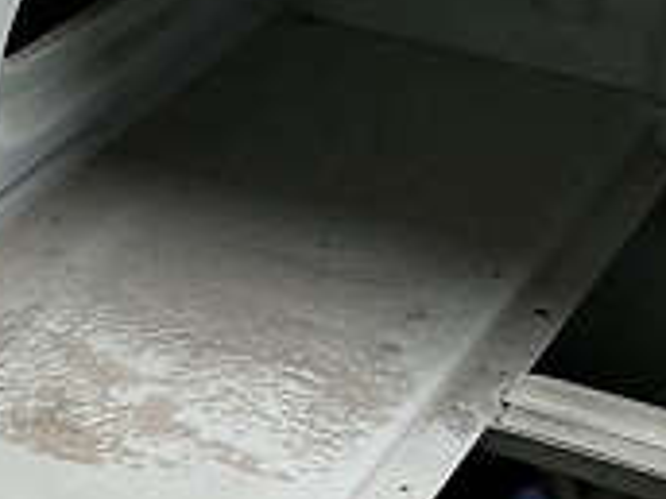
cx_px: -664
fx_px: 2347
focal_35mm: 122
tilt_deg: -46.0
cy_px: 1139
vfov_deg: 10.6
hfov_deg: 13.7
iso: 125
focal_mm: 4.25
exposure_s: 1/100
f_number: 1.8
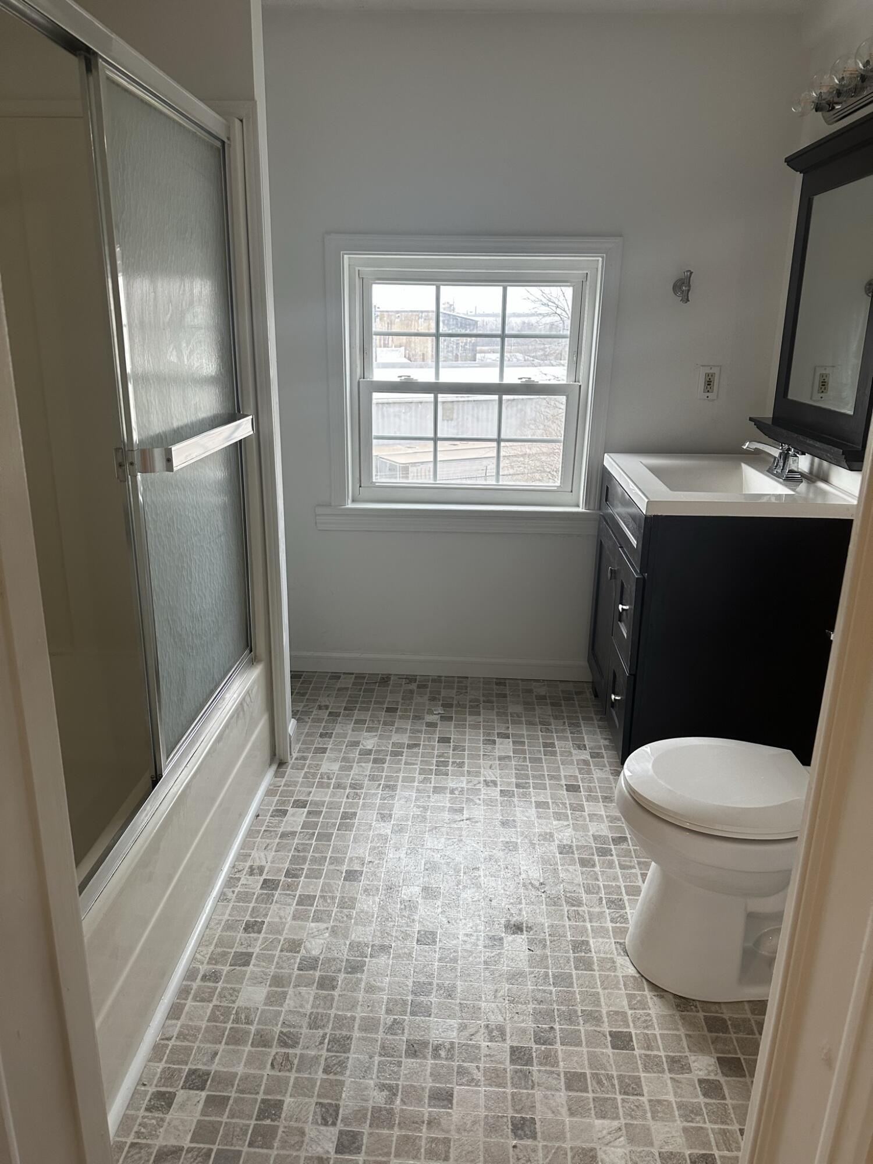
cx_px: 436
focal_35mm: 24
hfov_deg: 56.8
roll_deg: -2.2
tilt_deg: -17.0
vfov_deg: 71.6
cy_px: 582
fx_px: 807
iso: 200
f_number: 1.78
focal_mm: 6.86
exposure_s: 1/120
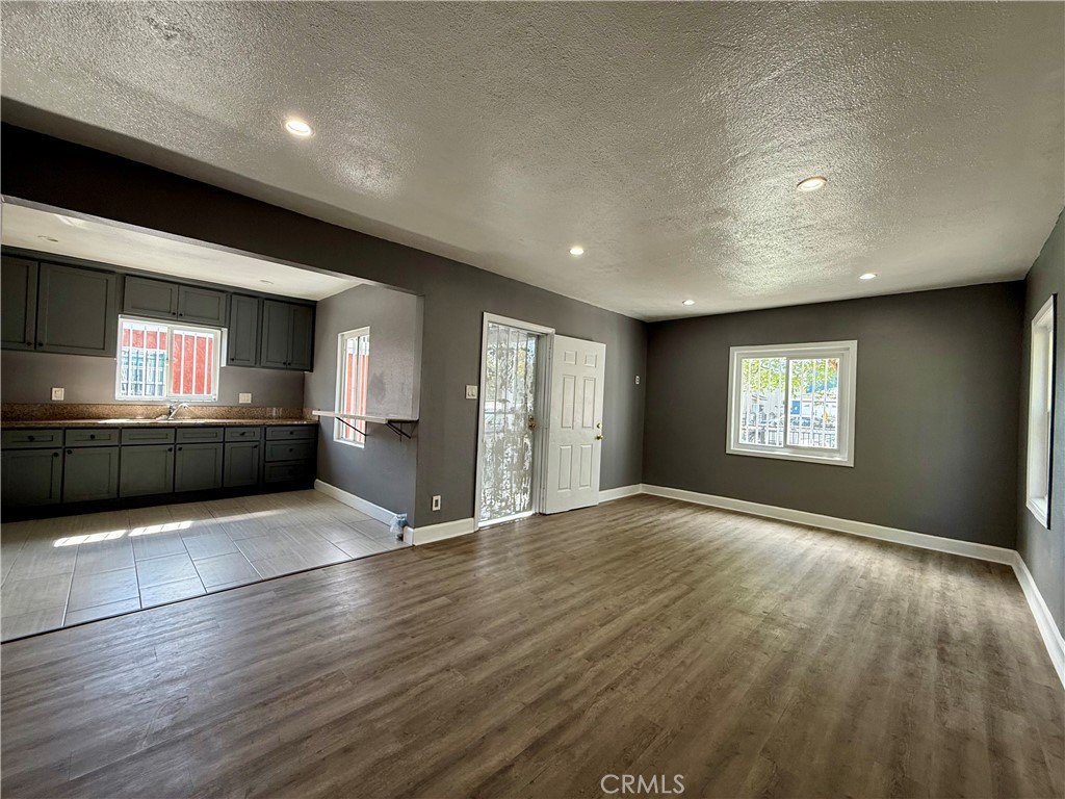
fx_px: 431
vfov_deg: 85.7
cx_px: 532
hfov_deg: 102.1
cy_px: 400
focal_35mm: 14
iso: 125
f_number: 2.2
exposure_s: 1/120
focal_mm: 2.22
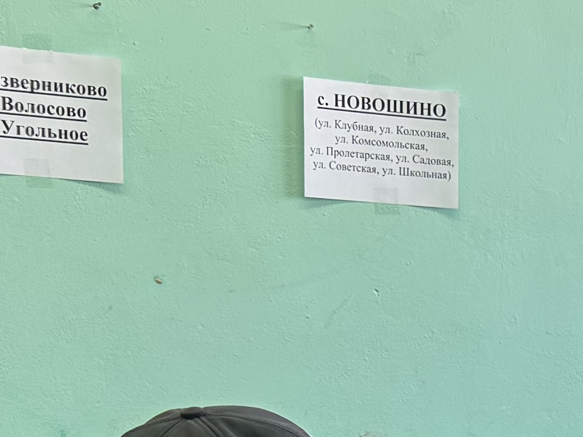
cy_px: 782
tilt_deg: -15.1
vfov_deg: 12.7
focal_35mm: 106
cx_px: 737
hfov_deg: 17.5
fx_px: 1785
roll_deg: -3.7
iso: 125
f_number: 1.78
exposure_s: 1/100
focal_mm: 6.86
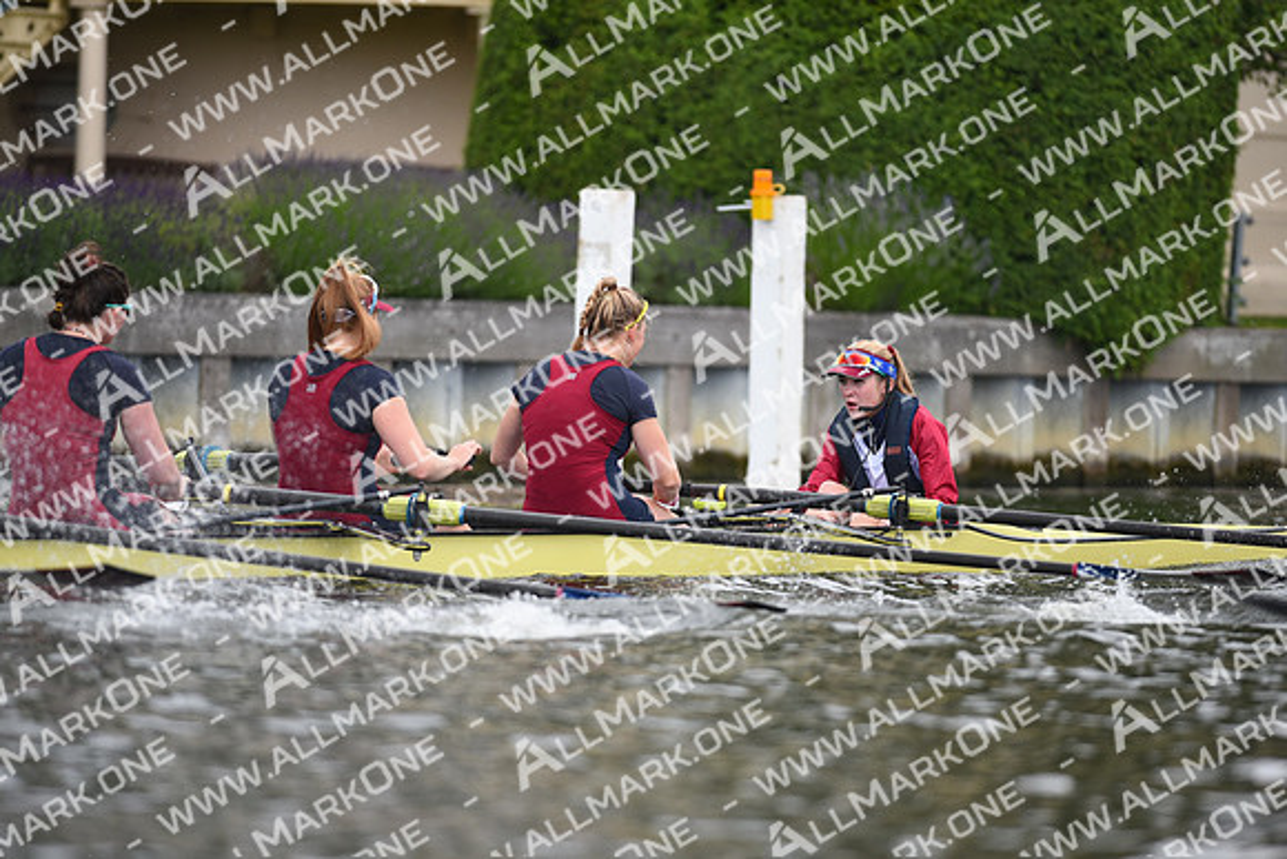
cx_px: 644
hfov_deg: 6.9
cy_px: 430
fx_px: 10727
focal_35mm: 300
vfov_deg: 4.6
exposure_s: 1/1600
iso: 400
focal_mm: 300
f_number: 4
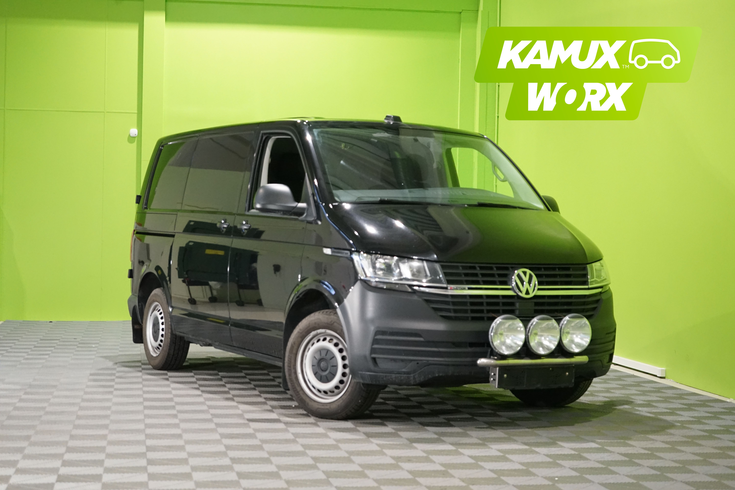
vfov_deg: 21.9
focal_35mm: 62
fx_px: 1266
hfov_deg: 32.4
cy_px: 245
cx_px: 368
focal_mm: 62
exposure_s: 1/125
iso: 4000
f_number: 5.6
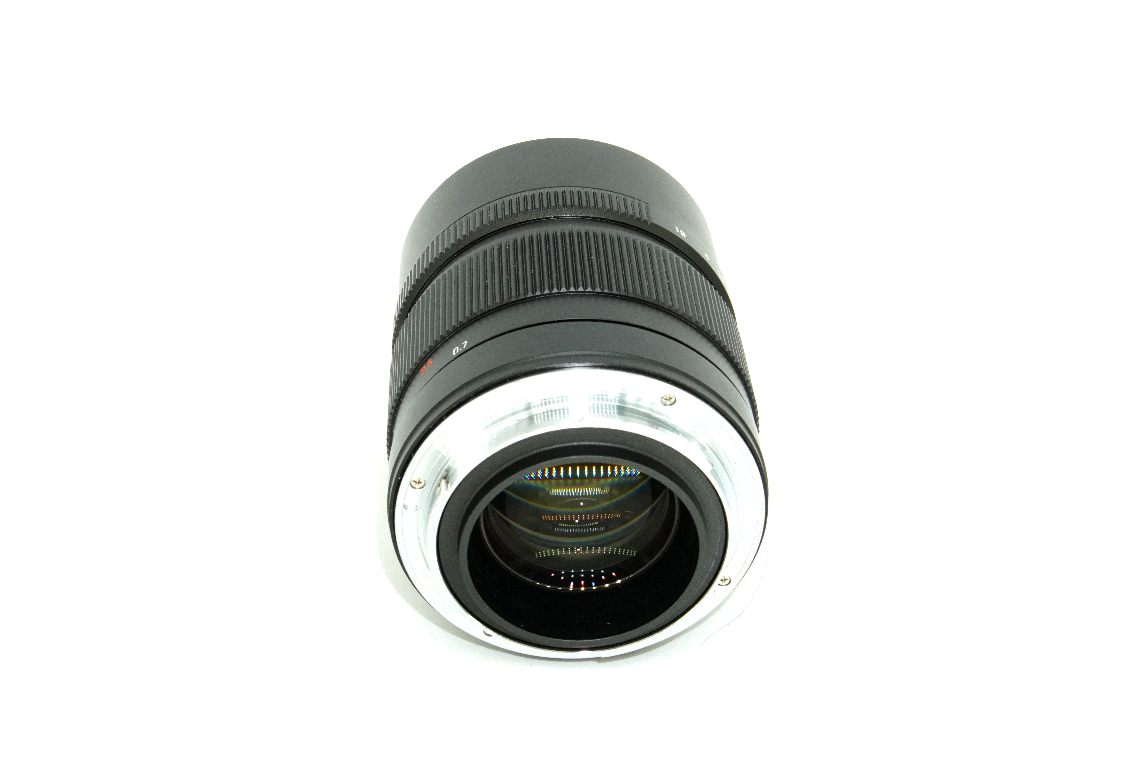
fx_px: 1655
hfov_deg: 37.9
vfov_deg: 25.8
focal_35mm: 52
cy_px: 378
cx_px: 568
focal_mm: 35
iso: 1600
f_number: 16
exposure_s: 1/125
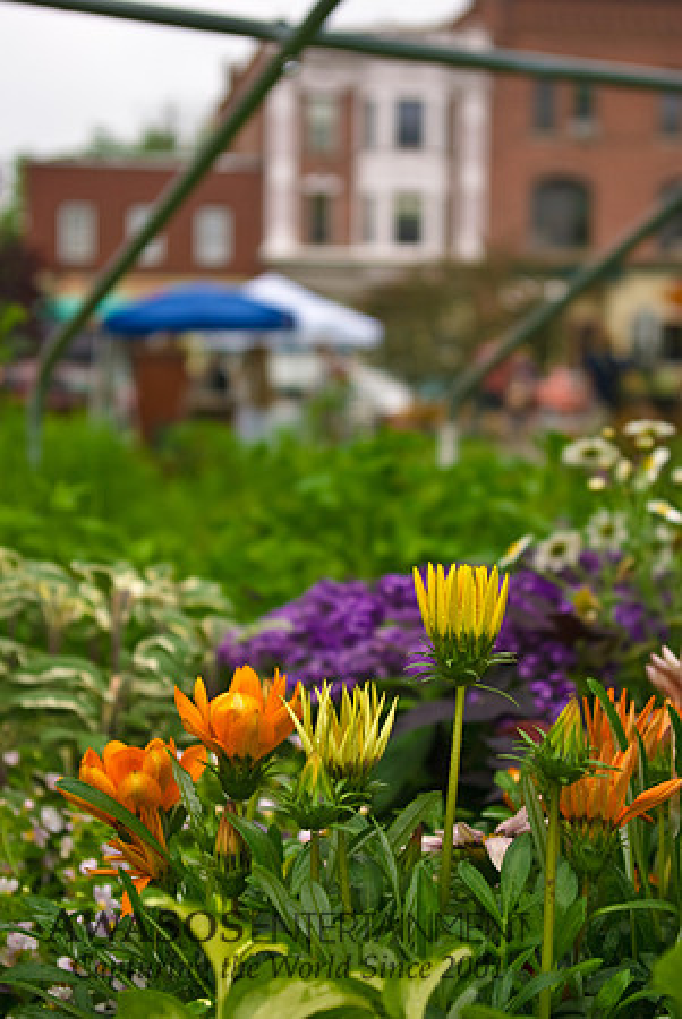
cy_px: 510
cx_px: 341
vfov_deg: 33.4
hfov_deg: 22.7
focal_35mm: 60
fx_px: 1701
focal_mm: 40
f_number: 4.5
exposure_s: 1/250
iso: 200
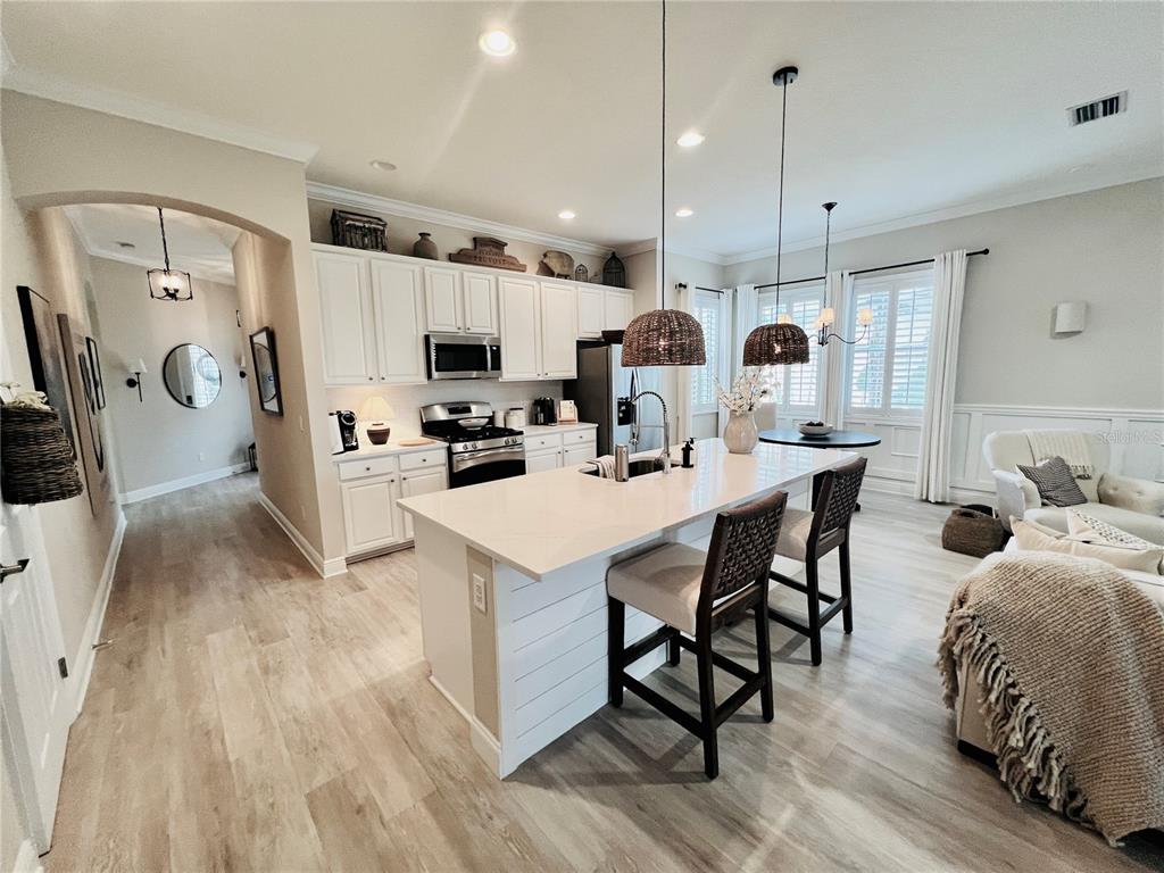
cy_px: 436
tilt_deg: -7.3
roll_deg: +2.7
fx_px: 437
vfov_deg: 89.9
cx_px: 582
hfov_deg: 106.2
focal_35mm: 13
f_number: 1.8
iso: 160
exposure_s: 1/60
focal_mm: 1.57
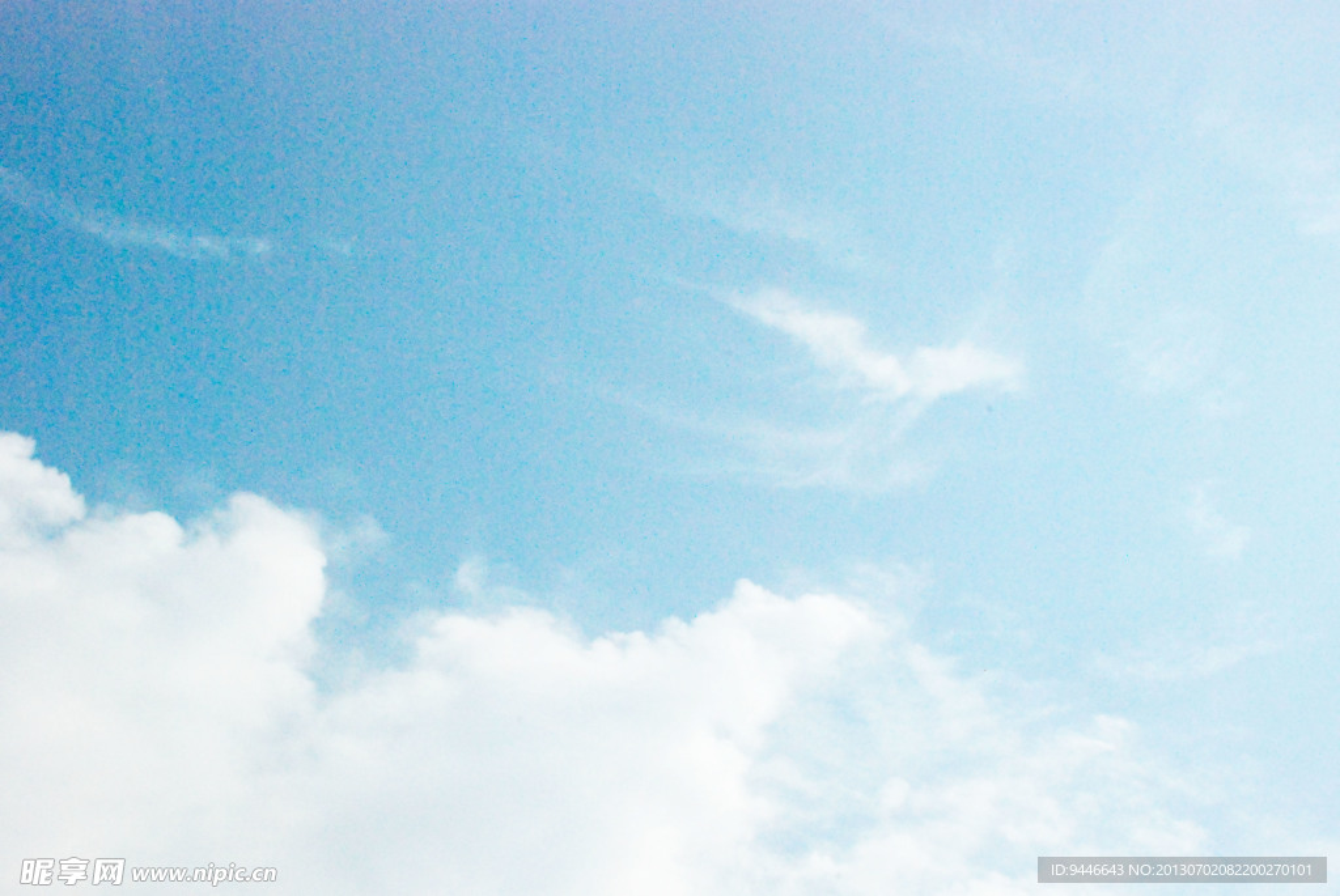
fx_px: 1565
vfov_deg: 32.0
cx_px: 670
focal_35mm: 42
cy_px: 448
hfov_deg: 46.4
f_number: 18
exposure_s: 1/1600
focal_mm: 28
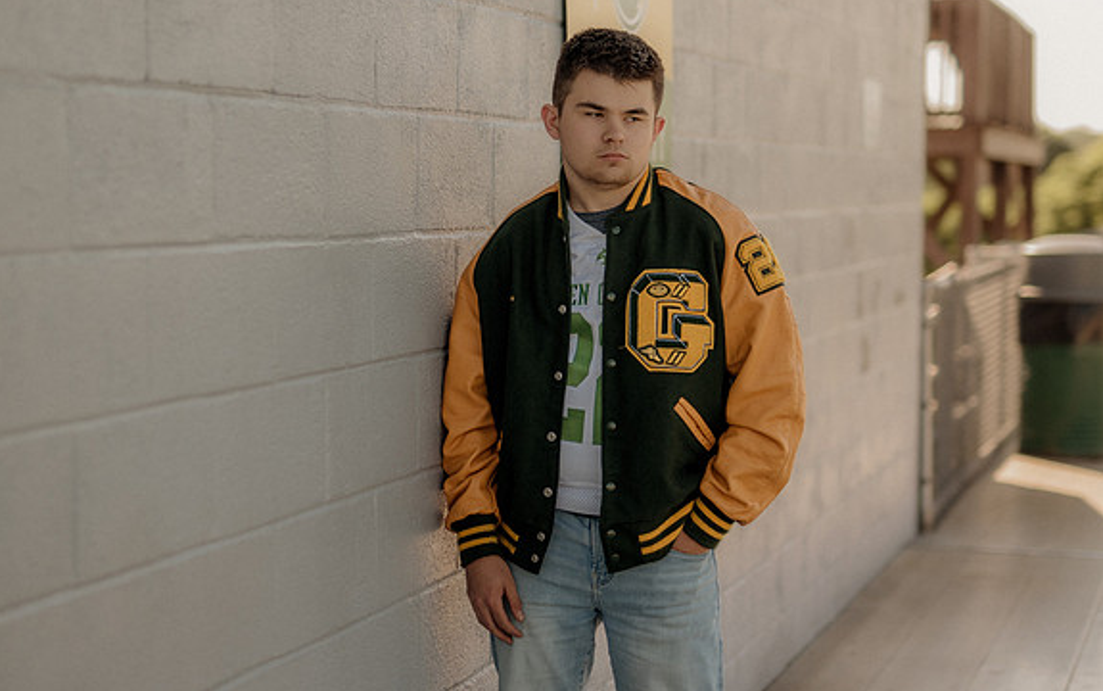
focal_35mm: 77
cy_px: 347
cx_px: 549
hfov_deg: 26.8
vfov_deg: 17.0
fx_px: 2316
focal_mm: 50
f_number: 1.4
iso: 400
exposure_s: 1/4000
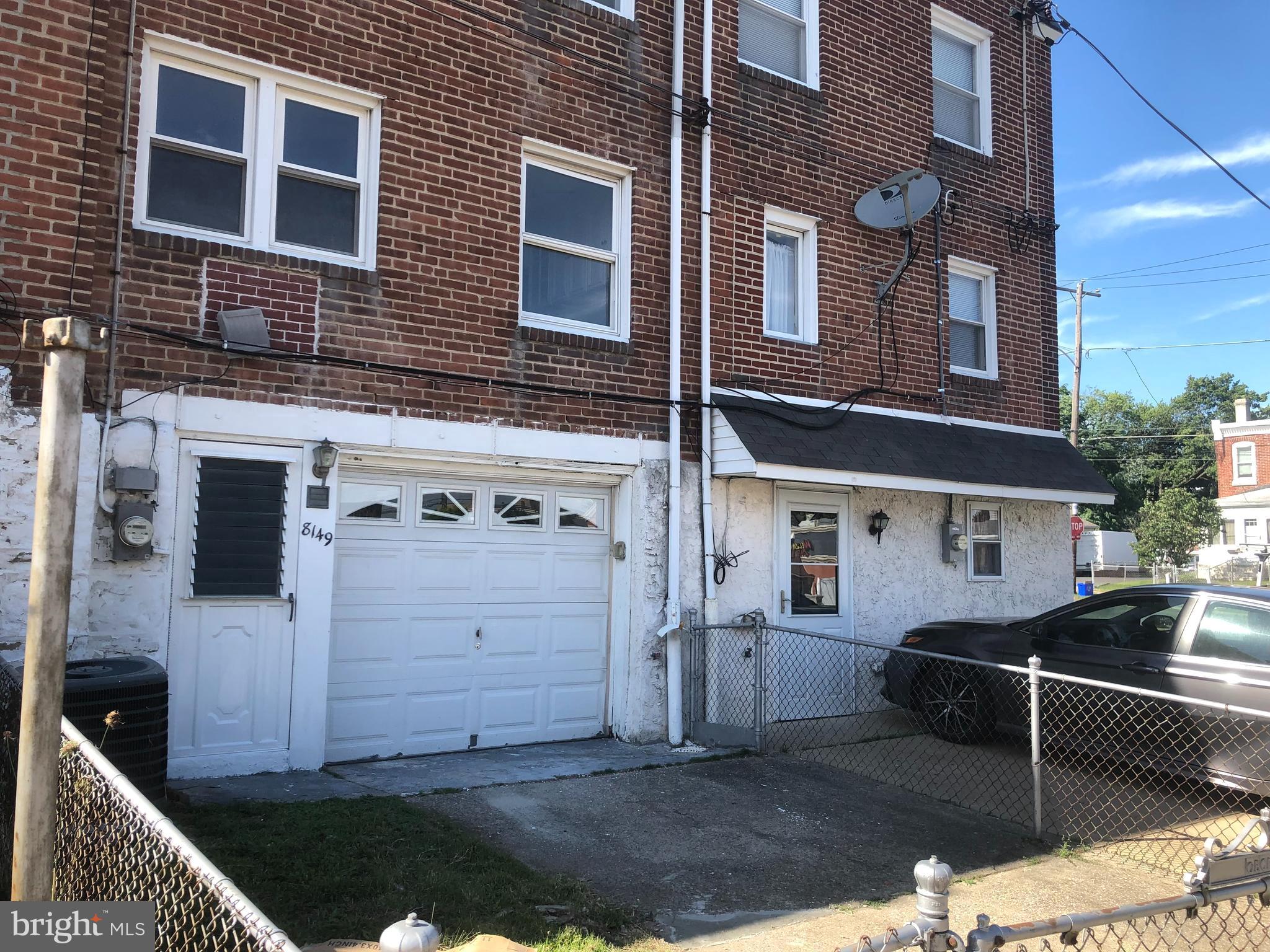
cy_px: 476
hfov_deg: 63.4
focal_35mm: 28
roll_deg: -1.6
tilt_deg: +6.7
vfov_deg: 49.7
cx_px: 635
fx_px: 1027
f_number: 1.8
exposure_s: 1/666
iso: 20
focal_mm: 4
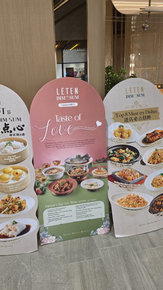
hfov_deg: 44.2
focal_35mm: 26
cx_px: 68
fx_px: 200
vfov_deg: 71.9
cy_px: 145
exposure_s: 1/100
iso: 100
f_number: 1.4
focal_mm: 6.5
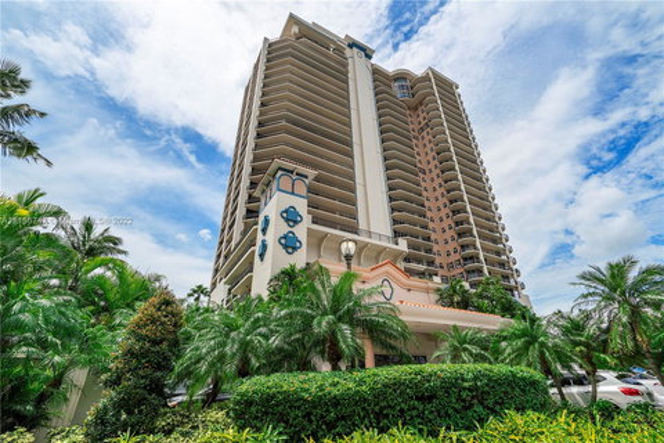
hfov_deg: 96.7
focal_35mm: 16
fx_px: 295
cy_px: 222
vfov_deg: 73.7
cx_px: 332
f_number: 10
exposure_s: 1/320
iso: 100
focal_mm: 16
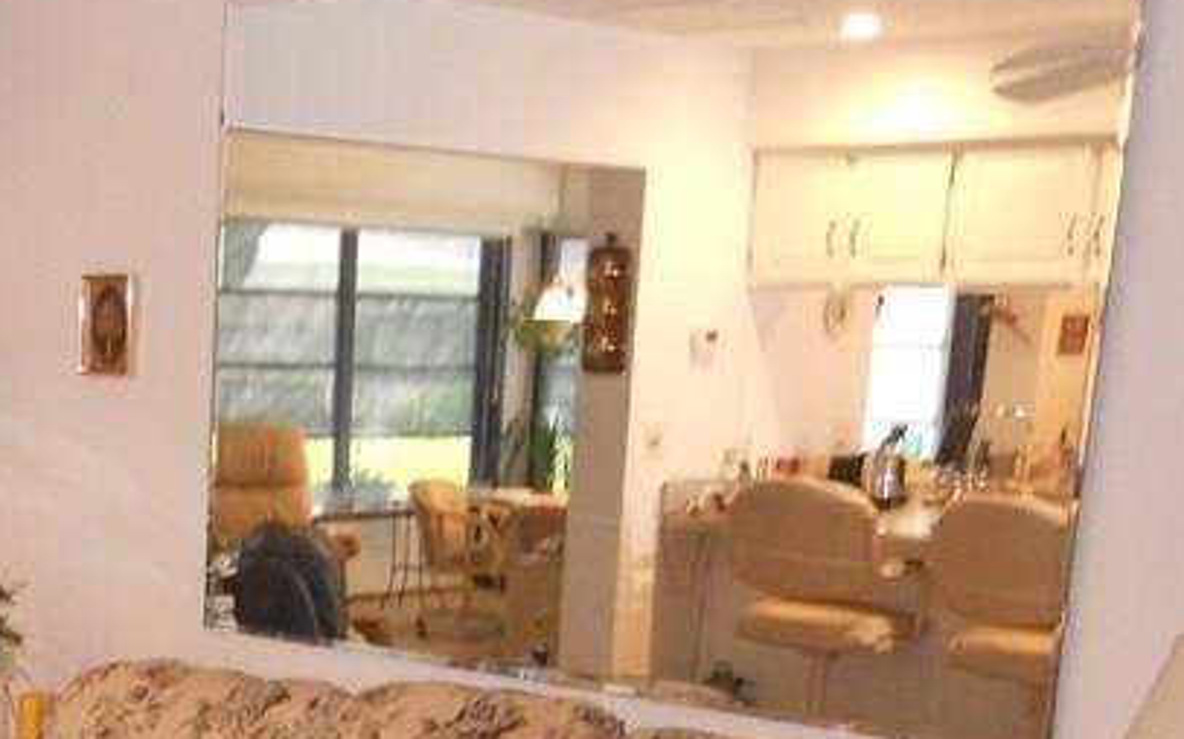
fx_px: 2322
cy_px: 934
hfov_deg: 27.6
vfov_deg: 17.1
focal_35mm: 72
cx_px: 128
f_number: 3.2
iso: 400
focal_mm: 4.9
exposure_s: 1/25
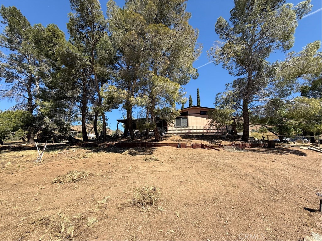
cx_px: 161
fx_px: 130
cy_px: 120
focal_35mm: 14
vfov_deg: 85.7
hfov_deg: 102.1
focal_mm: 2.22
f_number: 2.2
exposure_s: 1/1189
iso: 50
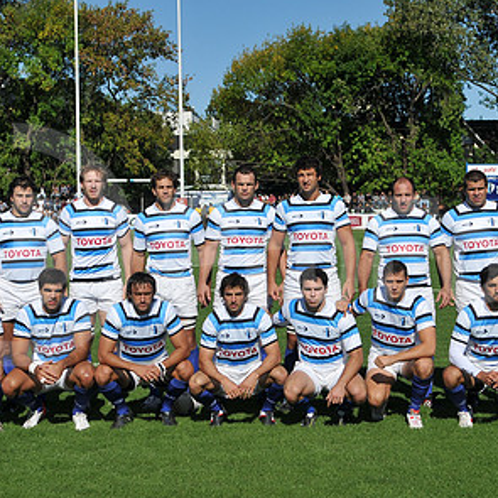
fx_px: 1221
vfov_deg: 23.1
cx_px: 300
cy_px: 247
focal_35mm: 75
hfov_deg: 23.0
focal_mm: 30
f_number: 4
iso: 200
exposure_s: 1/5000
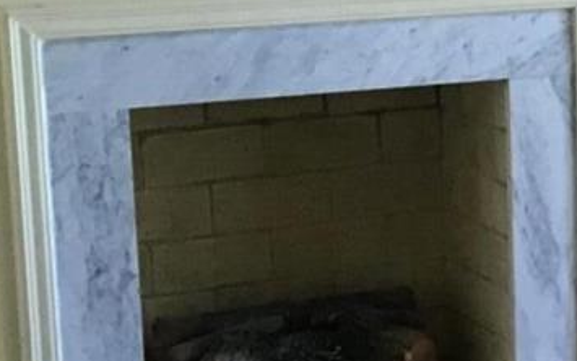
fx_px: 2328
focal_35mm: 148
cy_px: 164
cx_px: 1121
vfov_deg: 8.9
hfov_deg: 12.6
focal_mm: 3.3
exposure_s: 1/30
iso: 80
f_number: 2.4
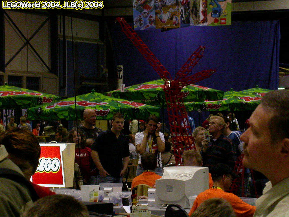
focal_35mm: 154
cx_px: 144
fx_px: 1286
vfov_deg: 9.6
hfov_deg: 12.8
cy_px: 108
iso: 400
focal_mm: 32
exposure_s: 1/30
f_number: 5.1
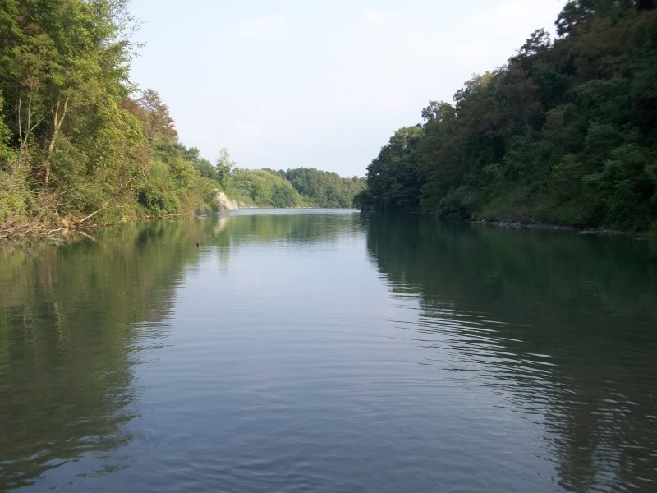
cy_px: 246
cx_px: 328
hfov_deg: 54.0
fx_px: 645
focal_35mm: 34
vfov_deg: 41.8
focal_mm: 5.7
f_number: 2.8
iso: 64
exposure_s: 1/353
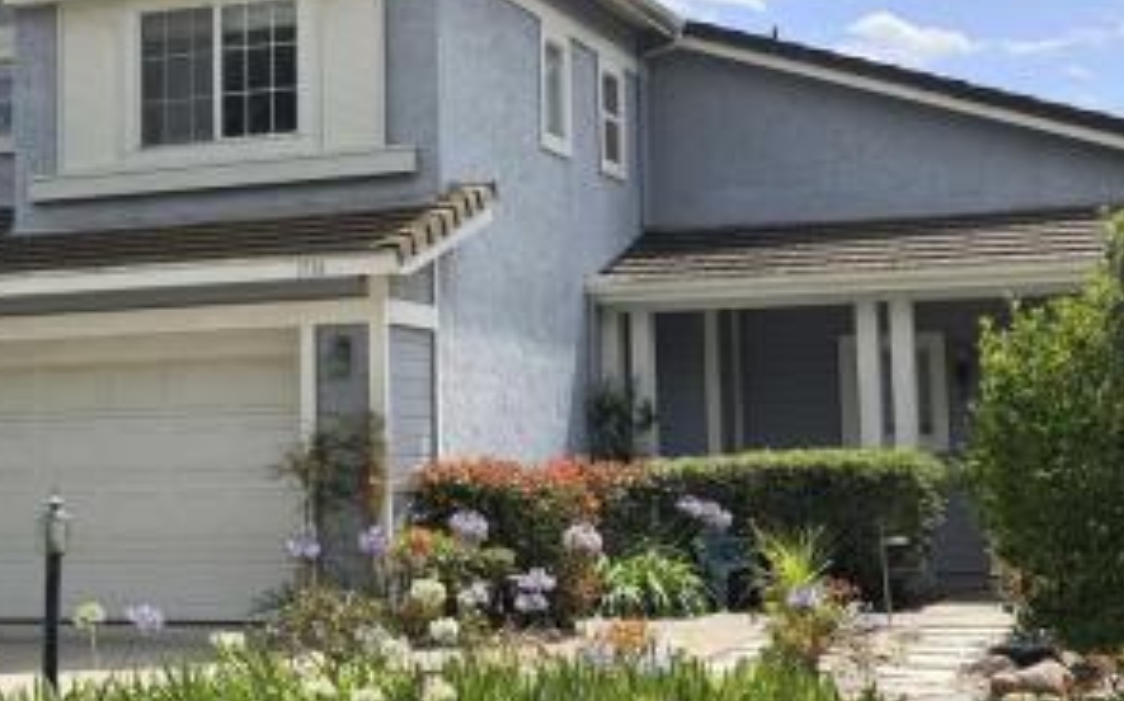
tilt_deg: +7.2
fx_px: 2112
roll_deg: +0.7
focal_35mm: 69
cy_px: 213
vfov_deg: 18.8
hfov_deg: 29.6
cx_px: 370
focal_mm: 6.76
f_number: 1.78
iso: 64
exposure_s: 1/6536
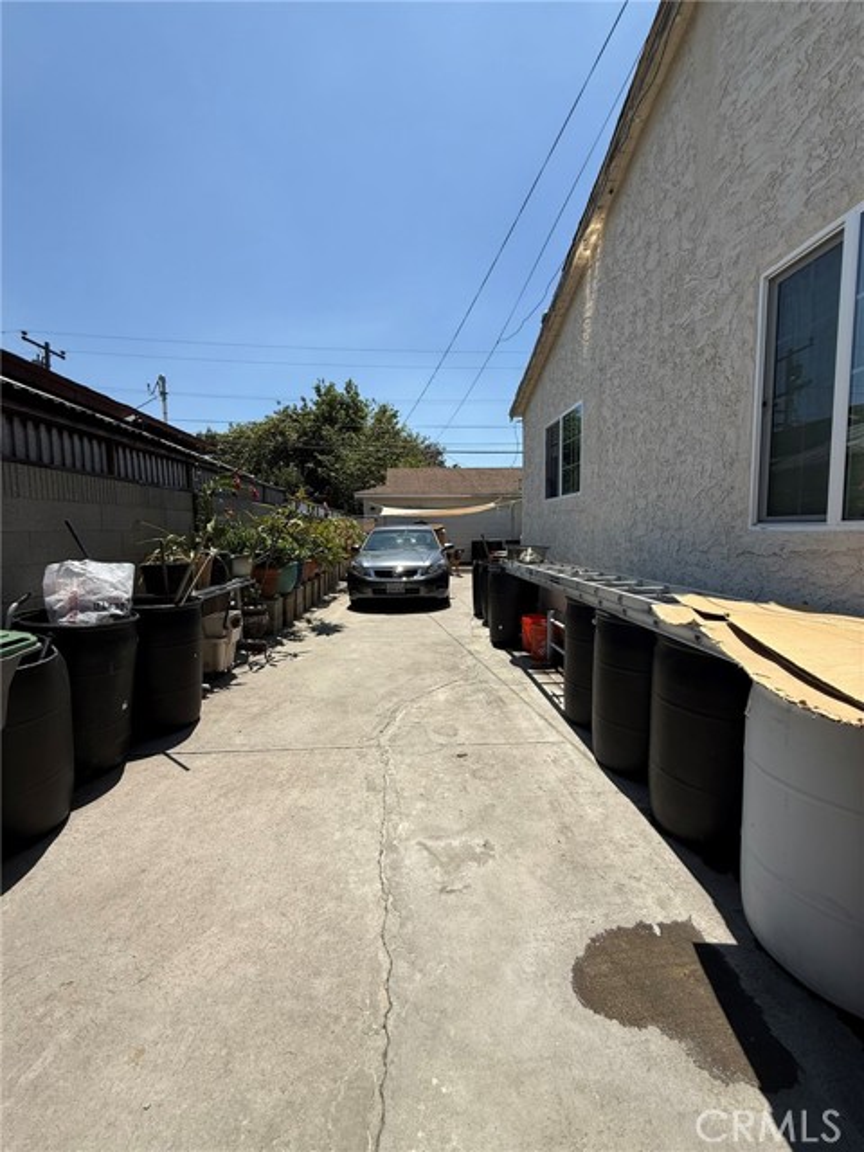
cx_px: 432
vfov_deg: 102.1
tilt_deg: -4.7
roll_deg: +0.4
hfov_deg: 85.7
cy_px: 576
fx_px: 466
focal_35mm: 14
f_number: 2.2
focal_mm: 2.22
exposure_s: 1/2611
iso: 50
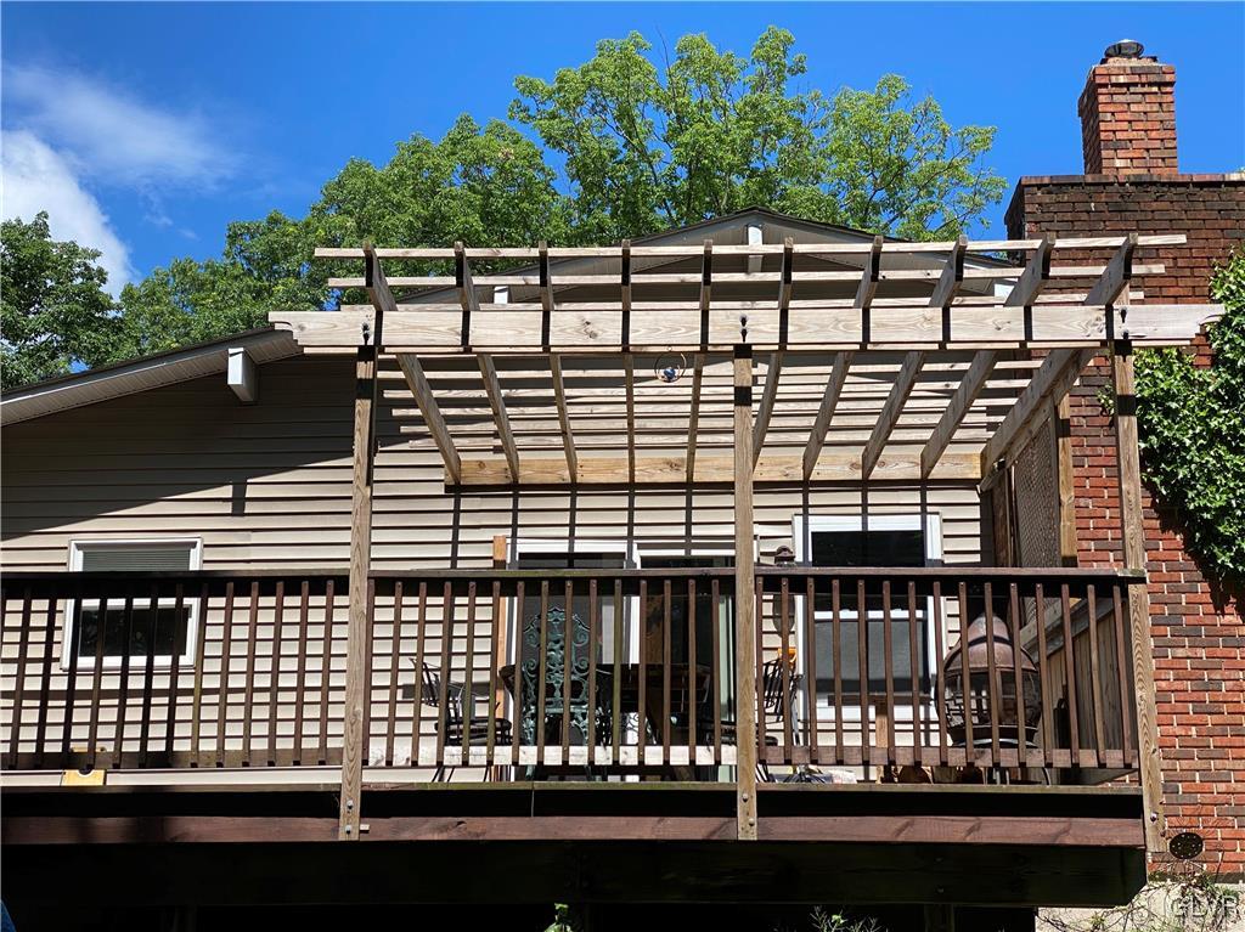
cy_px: 466
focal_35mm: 52
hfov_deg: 36.8
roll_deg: +1.1
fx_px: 1869
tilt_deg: +15.1
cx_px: 622
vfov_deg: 28.0
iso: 20
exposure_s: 1/940
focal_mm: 6
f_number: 2
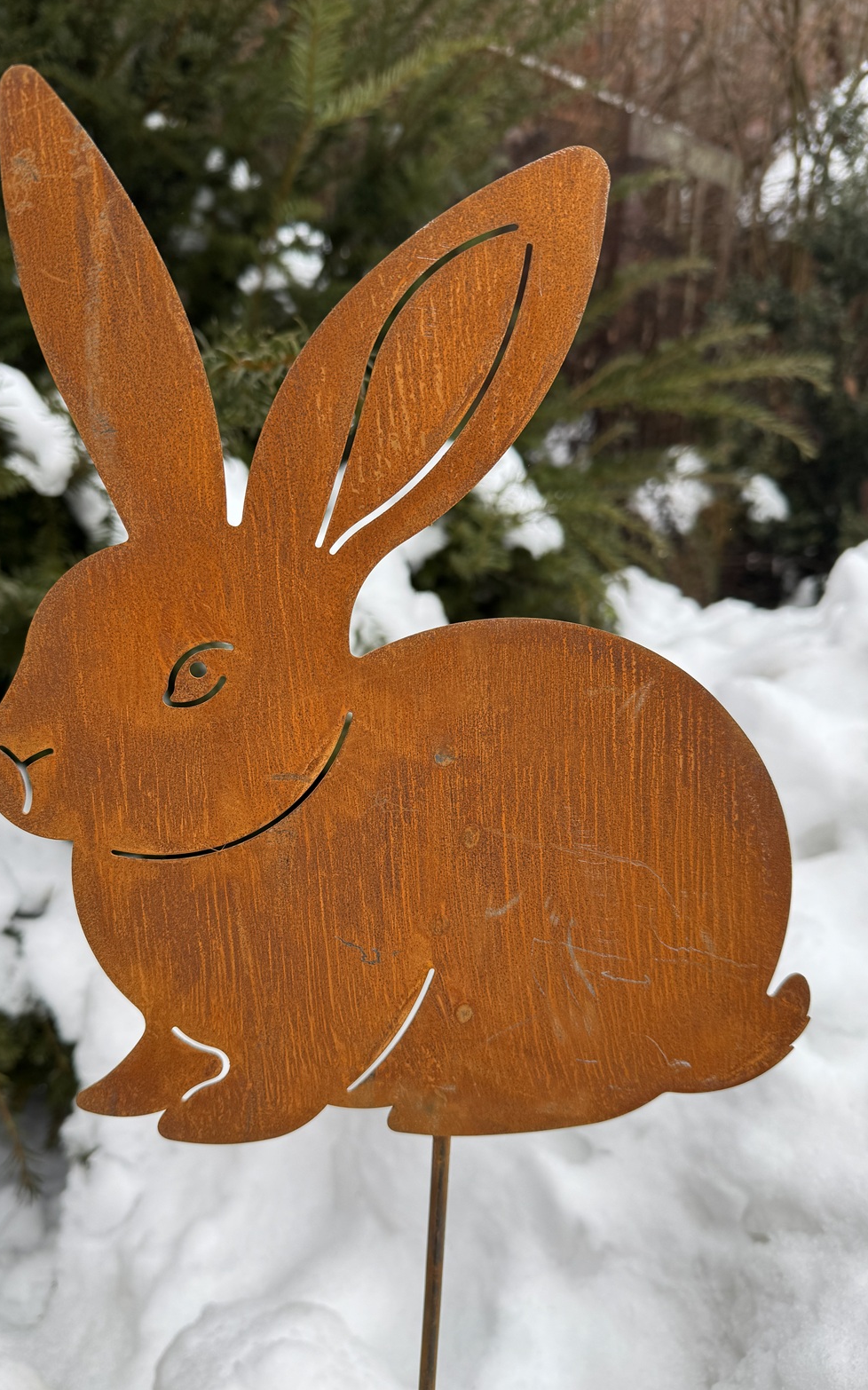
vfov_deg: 70.4
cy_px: 709
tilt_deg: -16.7
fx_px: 985
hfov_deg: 47.4
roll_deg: +0.5
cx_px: 356
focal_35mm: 26
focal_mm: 6.76
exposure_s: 1/609
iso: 80
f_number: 1.78
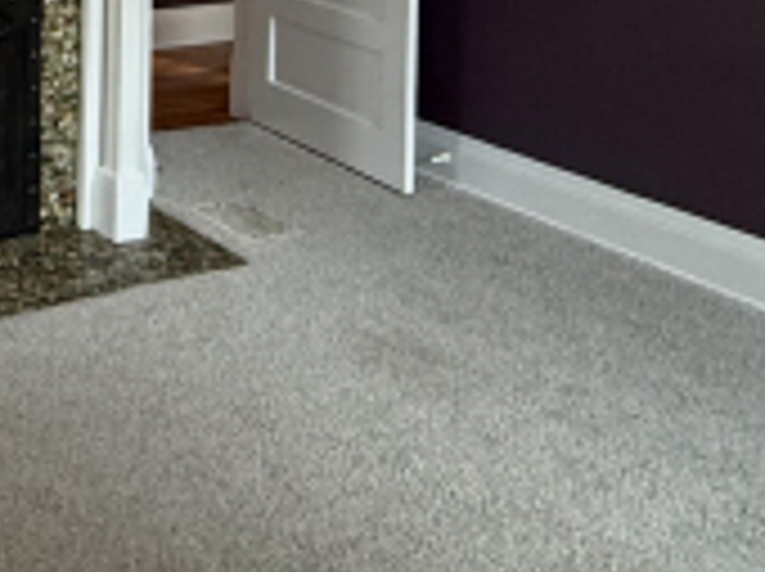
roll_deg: +0.4
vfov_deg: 23.0
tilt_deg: -2.1
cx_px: -196
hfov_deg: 29.2
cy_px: -207
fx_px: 1214
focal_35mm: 55
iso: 250
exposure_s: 1/99
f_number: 2.2
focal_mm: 2.22
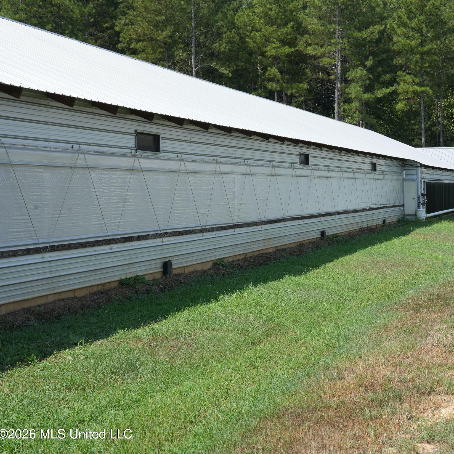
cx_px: 340
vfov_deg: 22.5
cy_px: 226
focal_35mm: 77
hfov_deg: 22.3
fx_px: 1143
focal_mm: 60
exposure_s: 1/250
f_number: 13
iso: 400
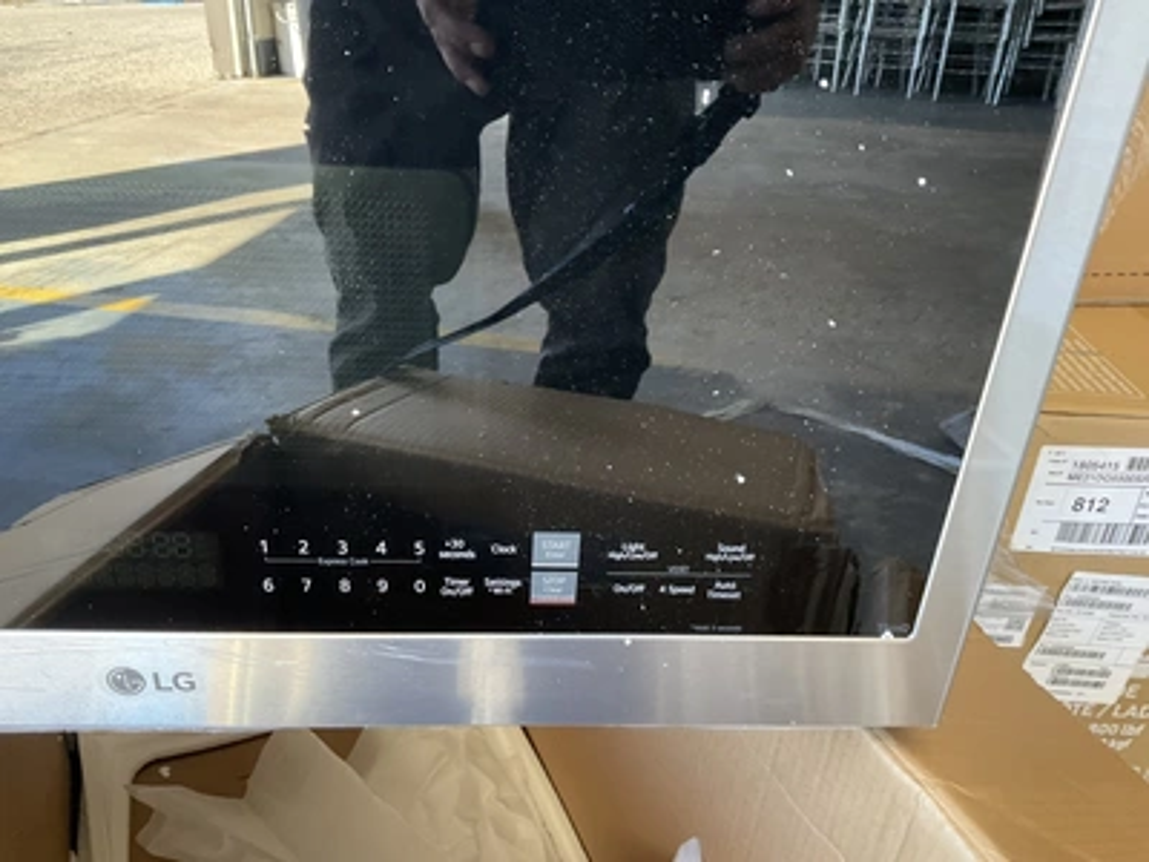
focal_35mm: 29
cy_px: 431
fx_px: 963
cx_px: 574
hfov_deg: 61.7
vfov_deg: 48.2
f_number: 1.8
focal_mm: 3
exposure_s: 1/60
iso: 160
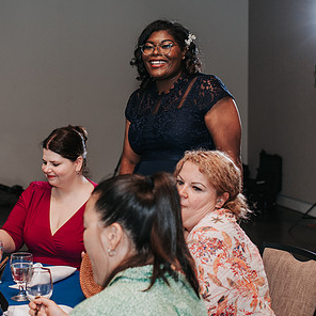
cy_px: 100
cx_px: 101
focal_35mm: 77
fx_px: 795
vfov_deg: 22.4
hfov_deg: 22.4
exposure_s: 1/160
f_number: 2.8
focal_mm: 35
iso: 900
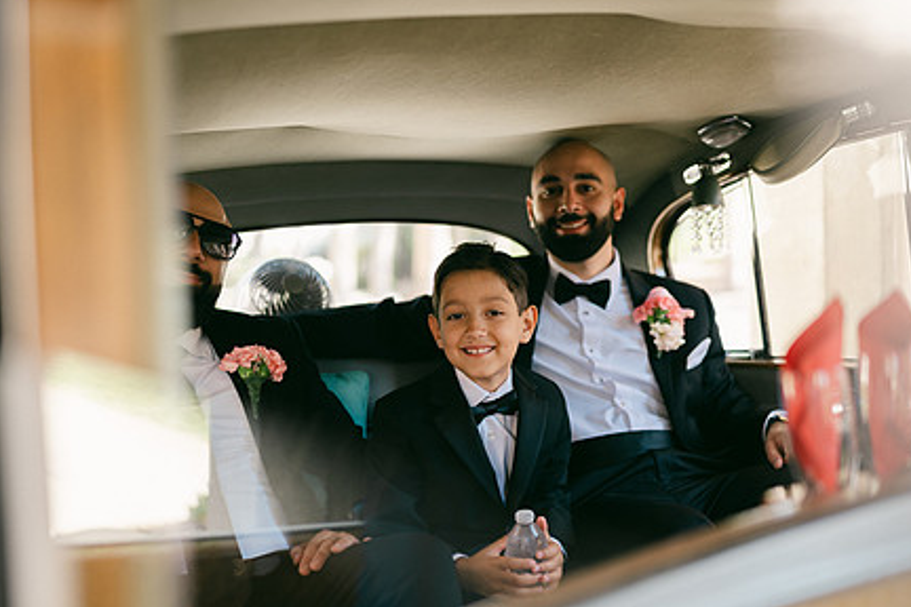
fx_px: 1189
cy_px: 342
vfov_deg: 28.6
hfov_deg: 41.9
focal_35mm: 47
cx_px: 489
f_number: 1.3
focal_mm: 35
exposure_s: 1/640
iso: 160
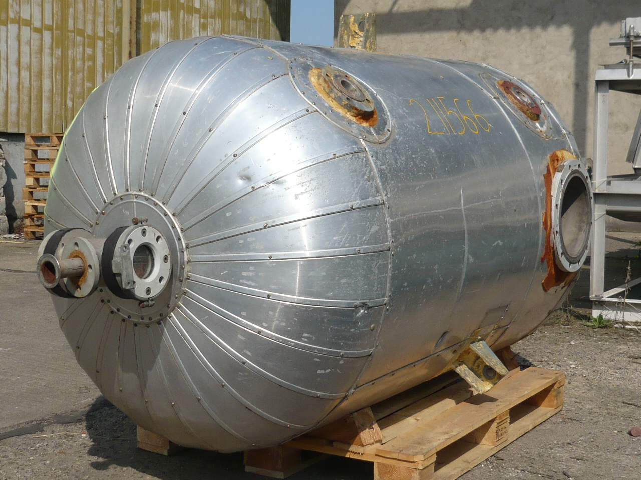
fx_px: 1055
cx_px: 320
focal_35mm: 57
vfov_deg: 25.7
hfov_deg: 33.8
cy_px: 240
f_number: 9
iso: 100
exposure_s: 1/200
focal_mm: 6.2
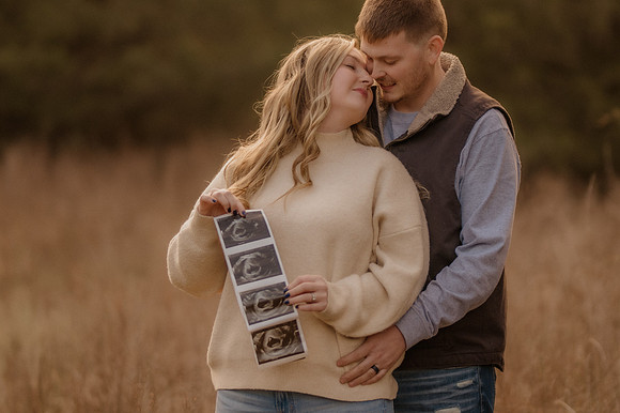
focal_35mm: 127
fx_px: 2186
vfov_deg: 10.8
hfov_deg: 16.1
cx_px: 310
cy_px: 206
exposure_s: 1/800
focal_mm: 85
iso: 320
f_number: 1.4
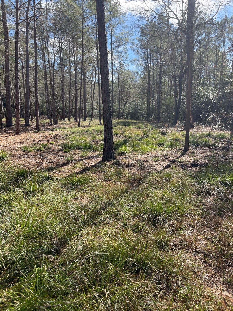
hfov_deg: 53.1
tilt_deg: -7.4
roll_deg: +2.5
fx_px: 233
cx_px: 116
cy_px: 156
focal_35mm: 26
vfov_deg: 67.3
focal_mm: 5.1
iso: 50
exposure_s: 1/1279
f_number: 1.6
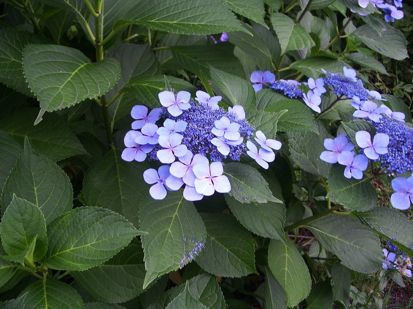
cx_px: 206
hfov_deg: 52.6
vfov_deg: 40.7
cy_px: 154
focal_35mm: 35
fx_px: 418
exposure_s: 1/40
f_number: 2.6
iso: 100
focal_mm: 5.8
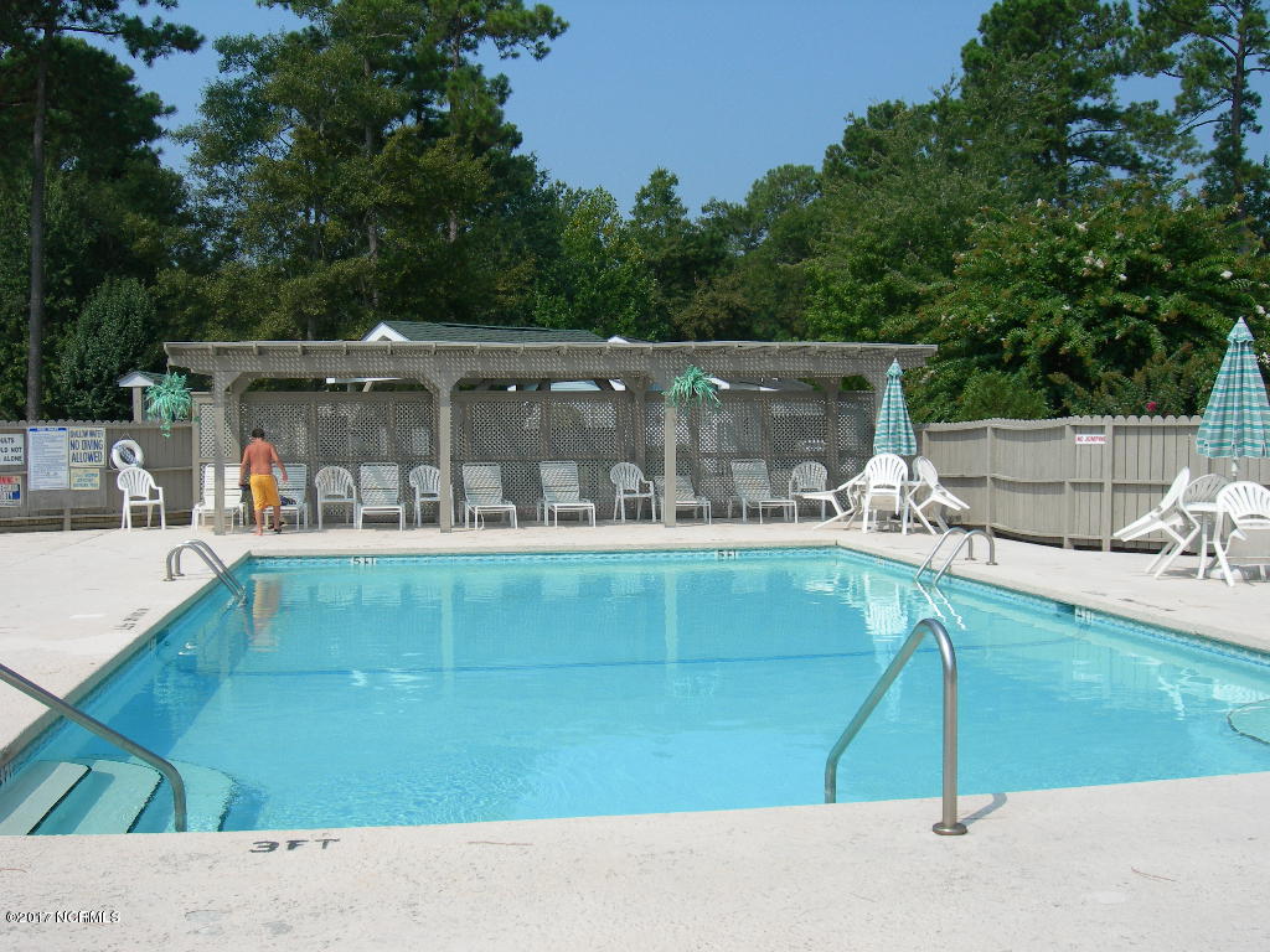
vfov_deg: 37.7
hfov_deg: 49.0
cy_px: 476
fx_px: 1394
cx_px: 635
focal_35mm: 38
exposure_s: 1/676
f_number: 4.8
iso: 50
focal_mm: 7.8
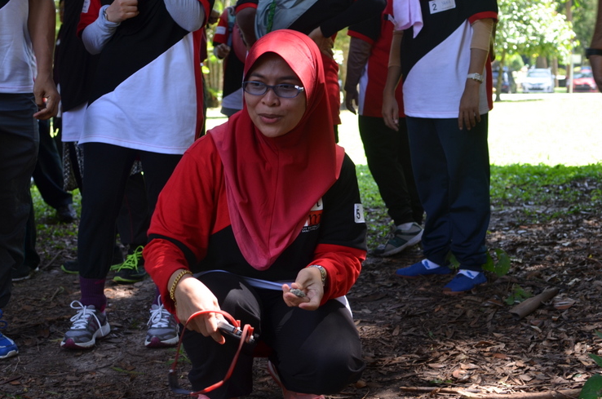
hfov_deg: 38.2
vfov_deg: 25.9
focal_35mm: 52
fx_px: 868
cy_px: 204
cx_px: 278
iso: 250
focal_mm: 32
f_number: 4
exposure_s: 1/125
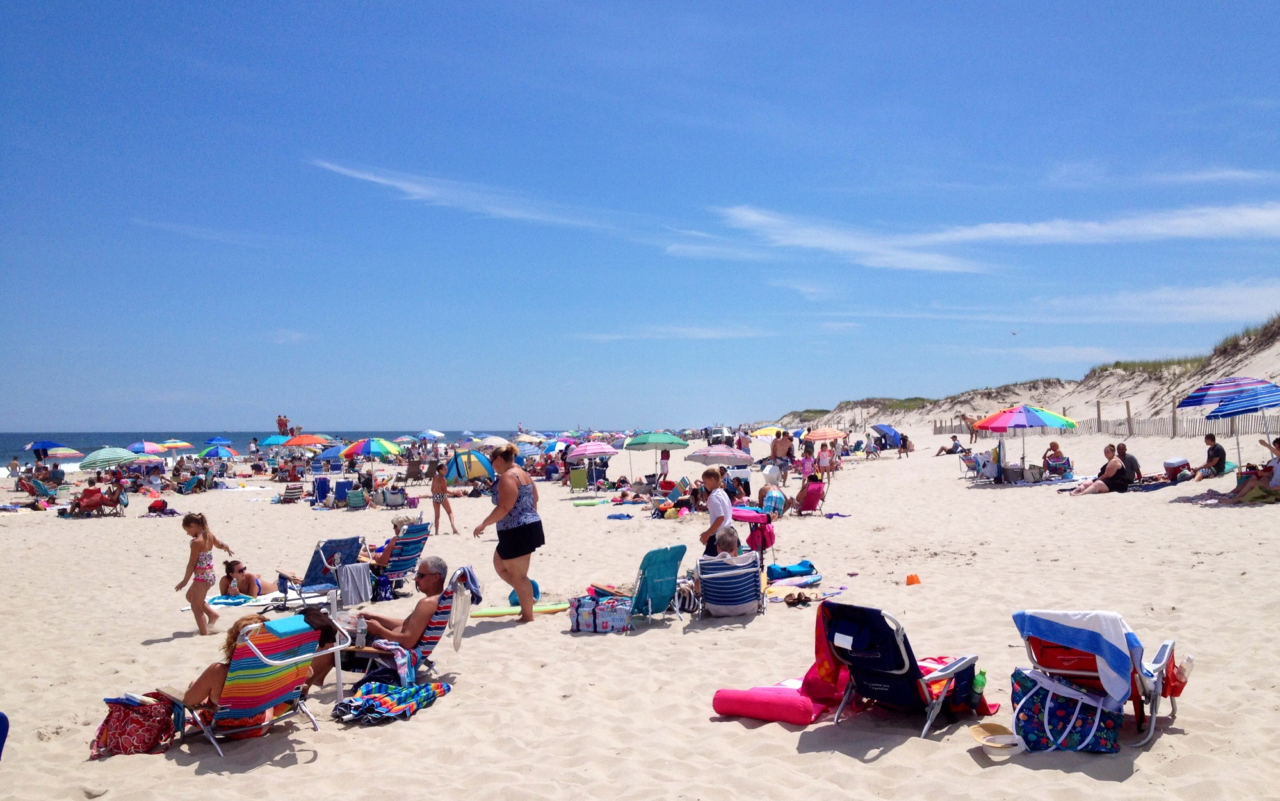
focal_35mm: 38
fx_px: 1326
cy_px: 413
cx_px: 642
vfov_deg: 33.6
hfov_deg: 51.5
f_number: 2.4
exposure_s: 1/3953
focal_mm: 4.28
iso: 50
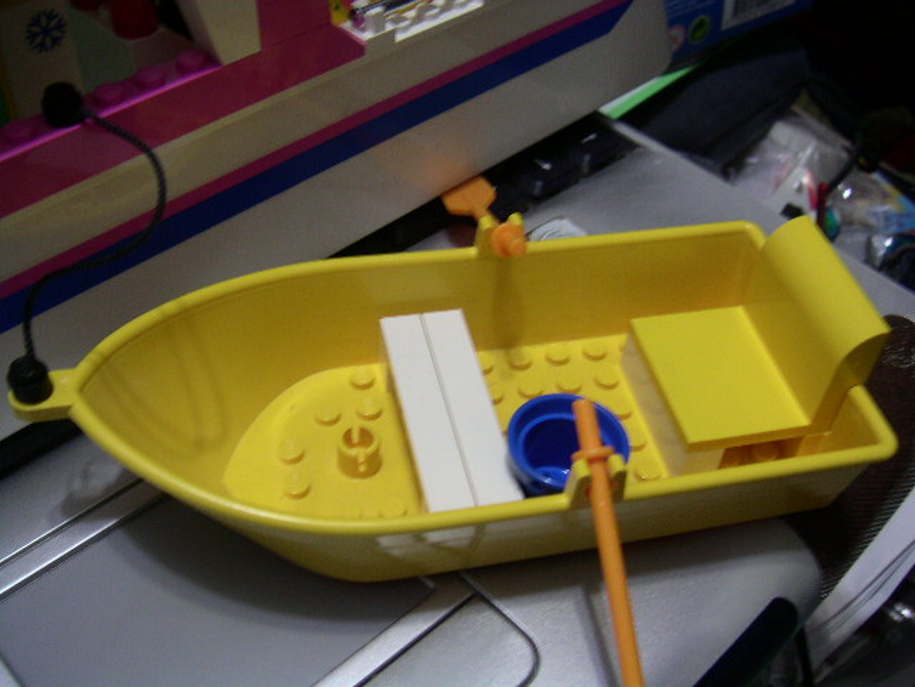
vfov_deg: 37.7
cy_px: 344
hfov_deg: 49.0
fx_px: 1004
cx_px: 458
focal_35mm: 38
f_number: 2.8
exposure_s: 1/12
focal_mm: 6
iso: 100
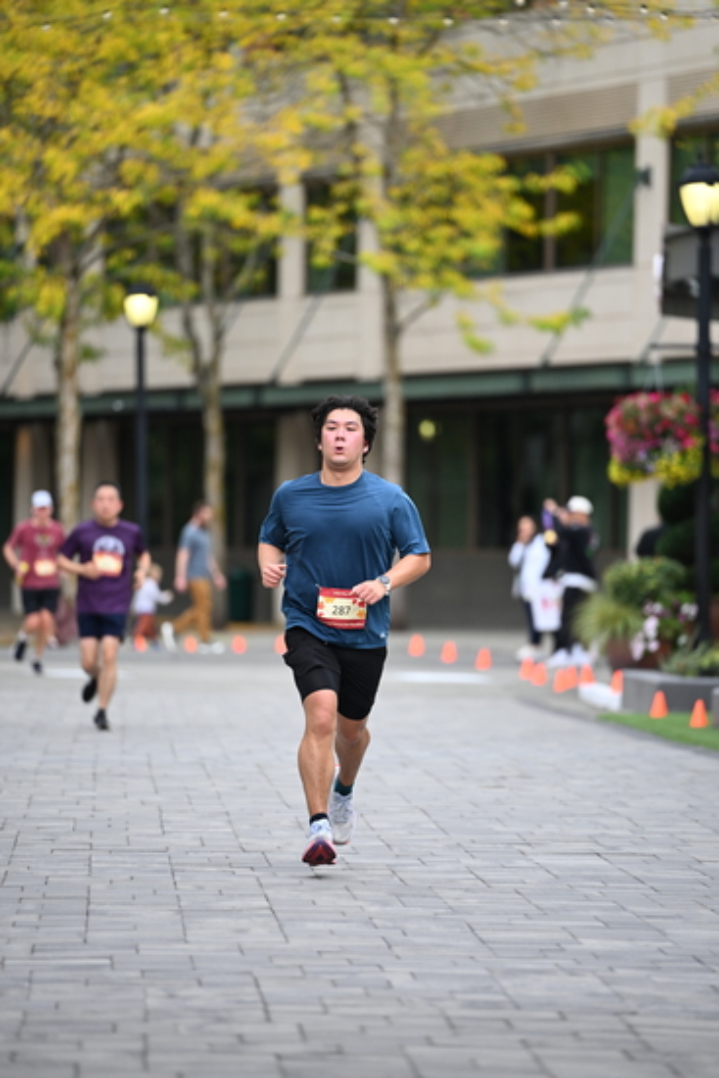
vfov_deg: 10.3
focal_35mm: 200
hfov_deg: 6.9
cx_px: 360
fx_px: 5987
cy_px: 539
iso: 640
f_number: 2.8
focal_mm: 200
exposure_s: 1/1600
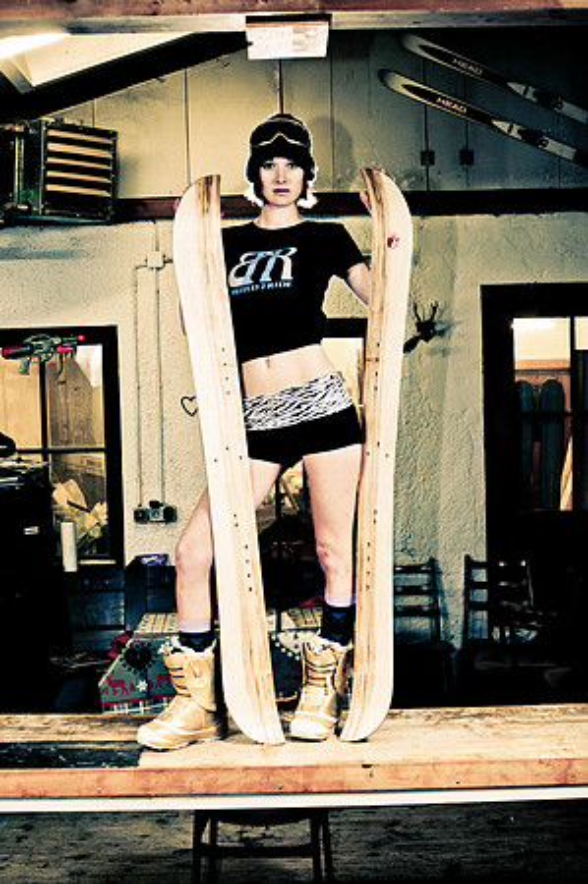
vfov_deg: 37.9
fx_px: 1289
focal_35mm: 52
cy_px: 442
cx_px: 294
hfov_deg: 25.7
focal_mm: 35
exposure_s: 1/50
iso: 320
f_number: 4.5
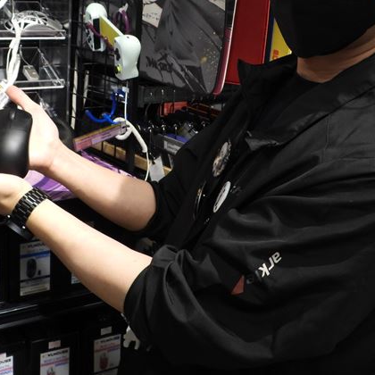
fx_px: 686
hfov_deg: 30.4
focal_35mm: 56
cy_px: 99
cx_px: 139
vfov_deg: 30.1
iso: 140
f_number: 2.8
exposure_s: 1/30
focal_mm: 4.7
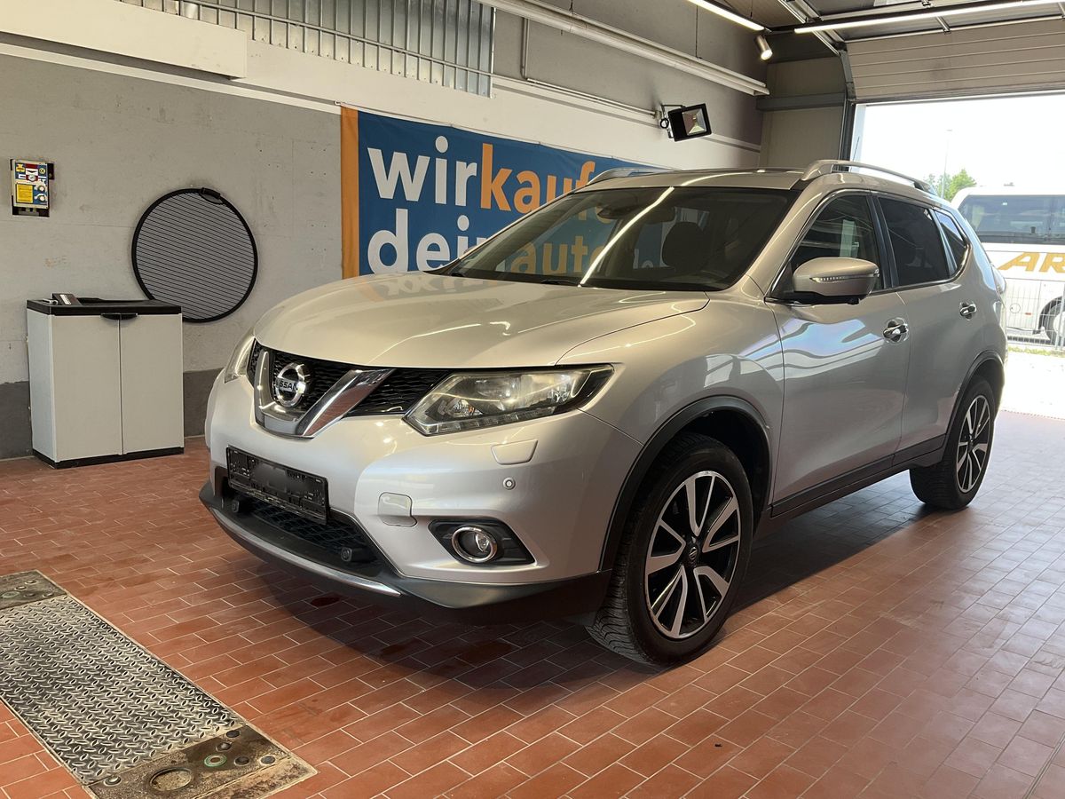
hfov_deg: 61.7
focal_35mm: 29
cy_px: 400
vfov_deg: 48.2
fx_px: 892
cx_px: 532
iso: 25
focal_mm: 3
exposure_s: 1/100
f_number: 1.8
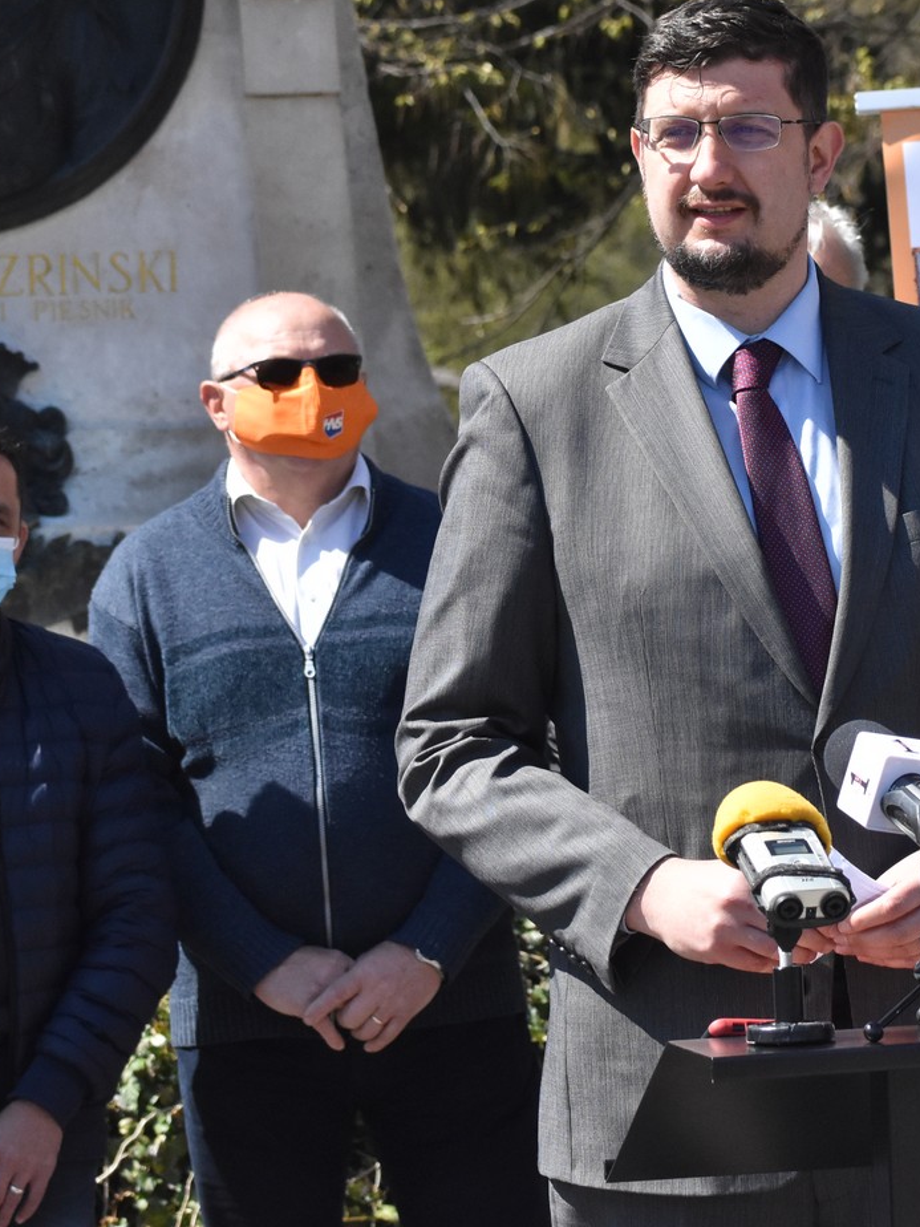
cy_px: 542
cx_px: 736
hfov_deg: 8.4
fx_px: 6272
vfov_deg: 11.2
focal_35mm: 177
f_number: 6.3
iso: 1600
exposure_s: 1/4000
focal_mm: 70
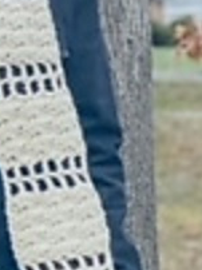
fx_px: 1287
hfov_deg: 8.9
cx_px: -20
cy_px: 122
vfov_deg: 12.0
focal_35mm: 165
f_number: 2
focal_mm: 6
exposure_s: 1/65
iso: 250
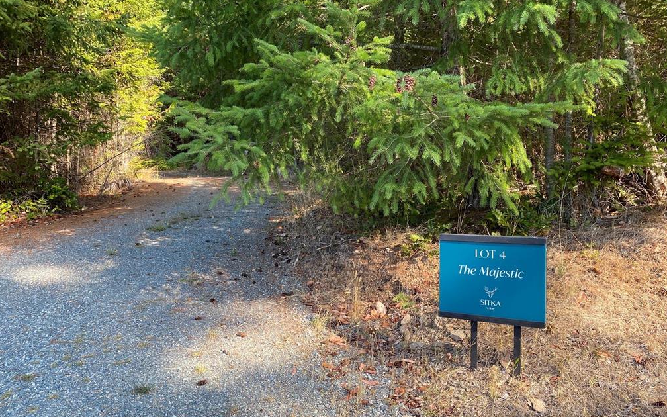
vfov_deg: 44.5
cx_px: 336
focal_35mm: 28
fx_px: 509
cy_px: 207
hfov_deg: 66.5
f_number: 1.8
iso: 32
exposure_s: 1/316
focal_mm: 4.25
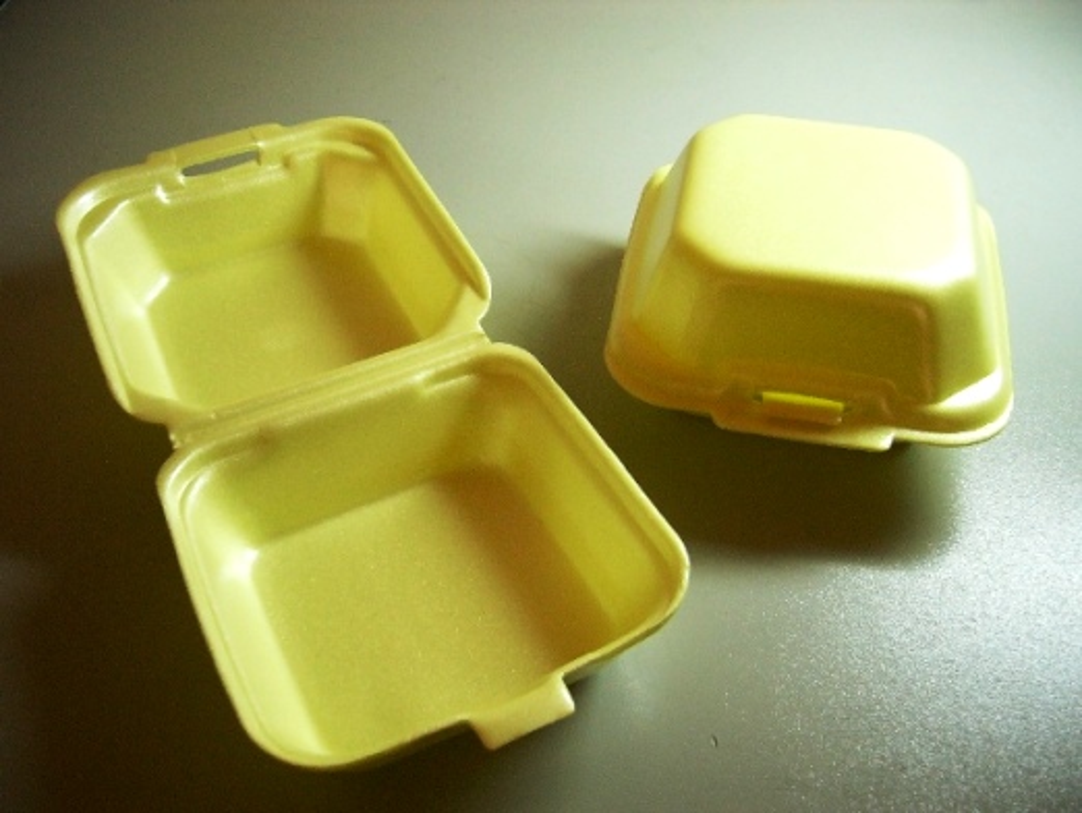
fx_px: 1095
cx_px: 541
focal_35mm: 35
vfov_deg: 40.7
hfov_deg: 52.6
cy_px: 406
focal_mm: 5.8
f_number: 2.8
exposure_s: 1/25
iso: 200
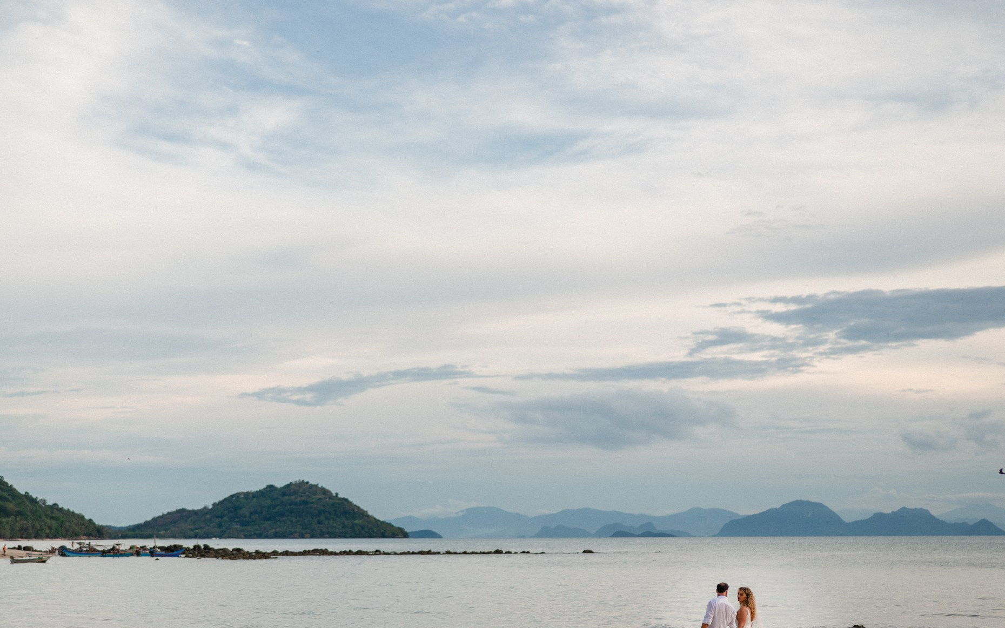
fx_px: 1781
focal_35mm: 65
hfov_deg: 31.5
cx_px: 423
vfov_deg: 20.0
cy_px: 384
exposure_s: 1/400
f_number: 2
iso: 100
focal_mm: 50
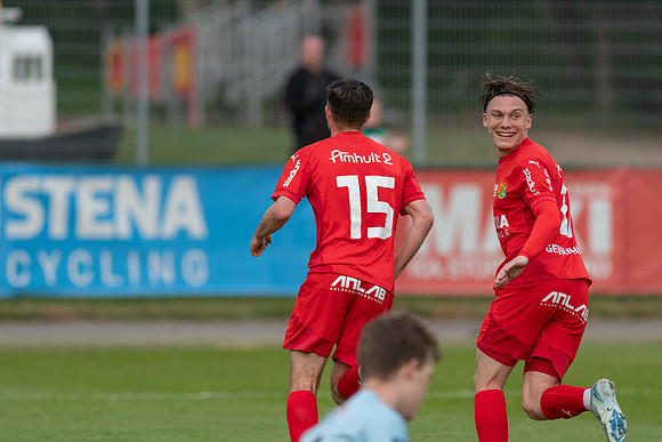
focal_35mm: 464
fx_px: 8528
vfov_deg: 3.0
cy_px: 221
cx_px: 331
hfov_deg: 4.4
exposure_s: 1/1250
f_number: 3.2
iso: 280
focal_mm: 300
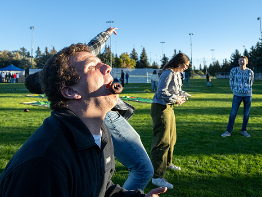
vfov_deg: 46.8
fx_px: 220
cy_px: 53
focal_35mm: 29
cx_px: 141
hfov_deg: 61.6
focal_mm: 17
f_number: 4
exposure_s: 1/1250
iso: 400
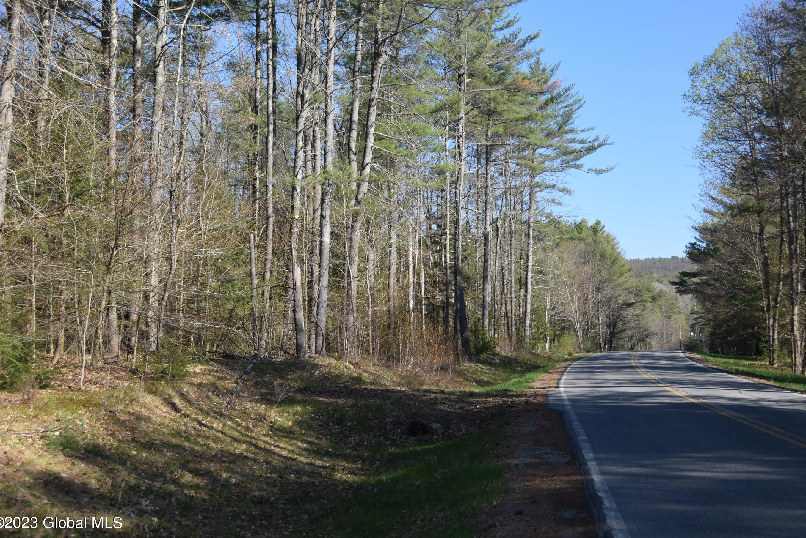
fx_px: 997
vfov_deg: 30.2
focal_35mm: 45
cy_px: 273
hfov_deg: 44.0
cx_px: 404
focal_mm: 29
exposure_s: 1/125
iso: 110
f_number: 5.6
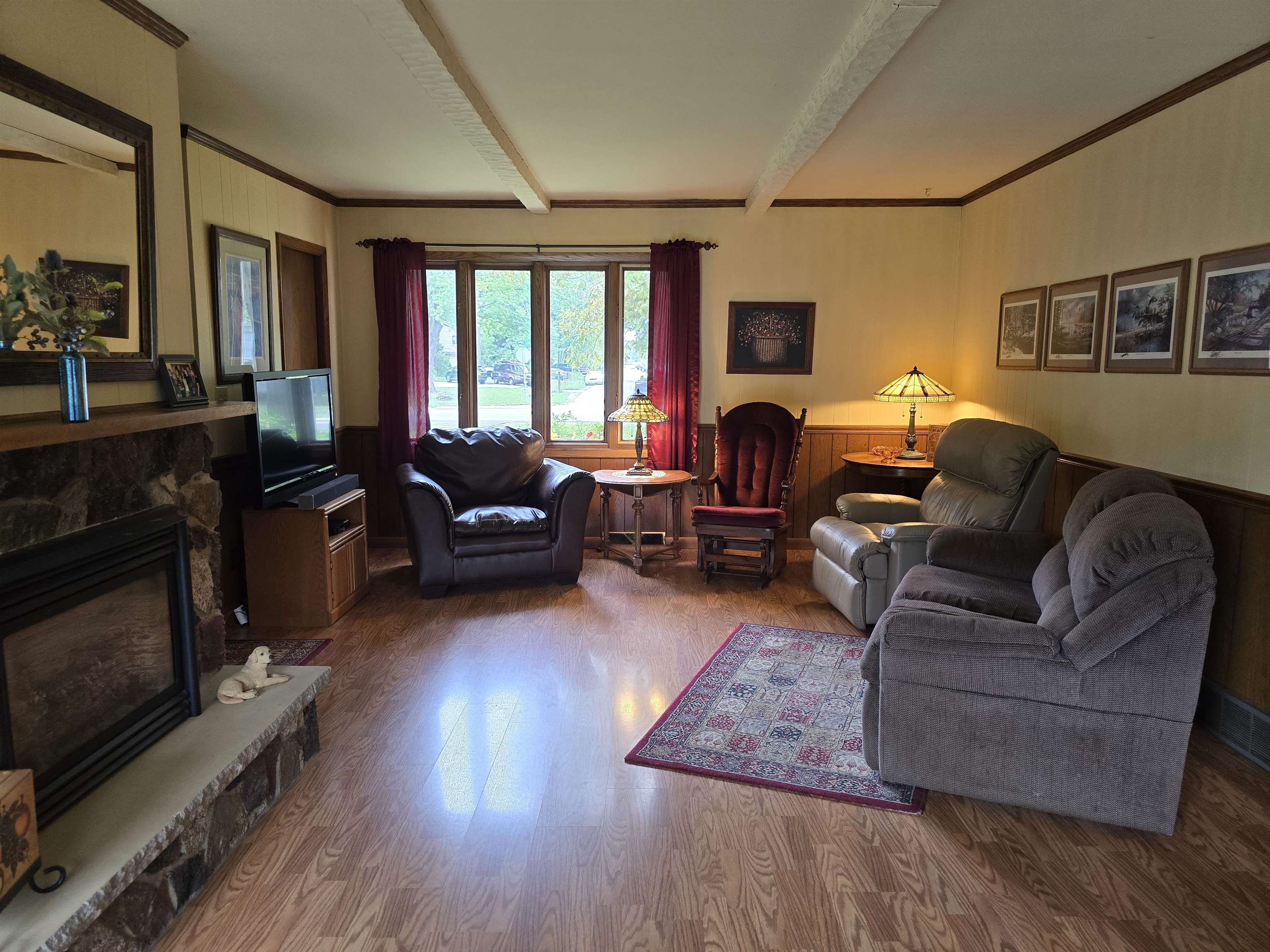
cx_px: 635
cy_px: 476
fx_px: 844
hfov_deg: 73.9
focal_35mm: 23
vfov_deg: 58.9
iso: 200
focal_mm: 6.3
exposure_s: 1/120
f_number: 1.7
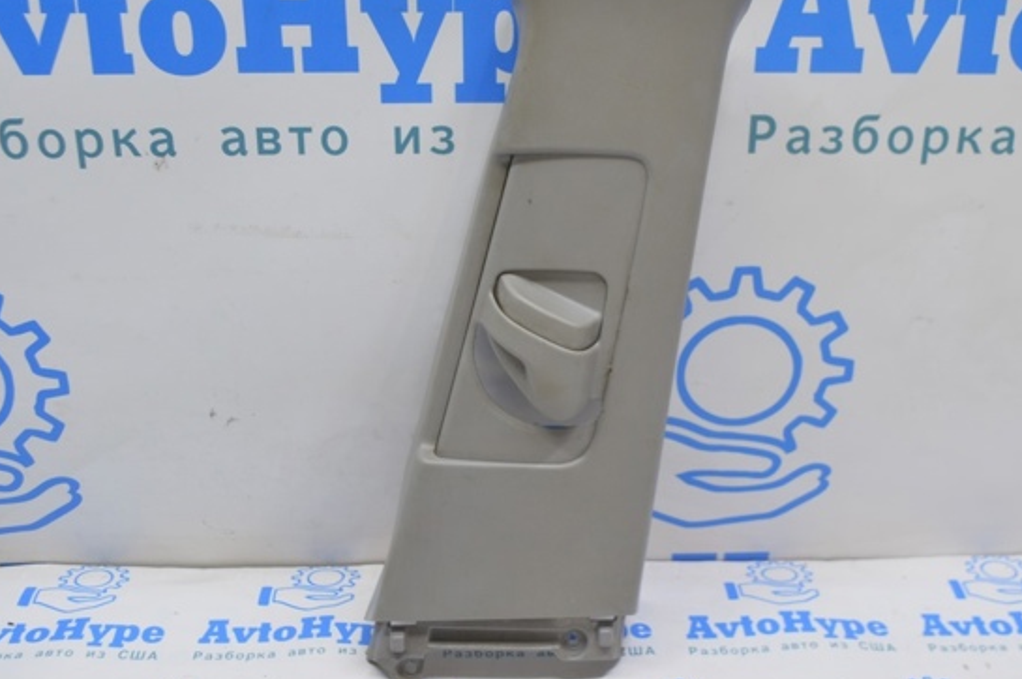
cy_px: 294
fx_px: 1349
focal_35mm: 48
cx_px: 534
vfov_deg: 28.2
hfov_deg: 41.5
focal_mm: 27
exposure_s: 1/20
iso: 400
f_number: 5.6
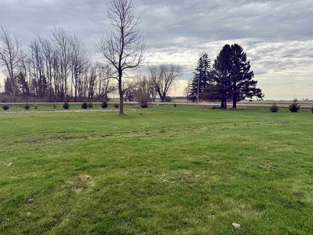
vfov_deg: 56.8
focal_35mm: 24
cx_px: 156
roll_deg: -0.6
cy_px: 118
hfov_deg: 71.6
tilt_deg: -4.5
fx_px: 217
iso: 100
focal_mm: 6.76
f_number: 1.78
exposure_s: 1/4405
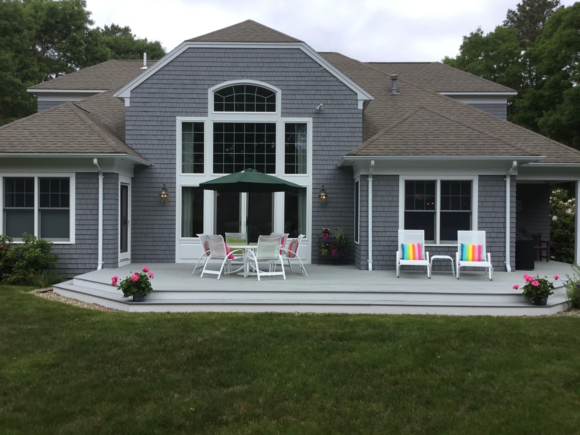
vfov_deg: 45.4
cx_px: 290
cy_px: 218
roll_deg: +0.6
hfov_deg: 58.4
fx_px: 519
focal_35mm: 31
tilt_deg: -0.4
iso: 25
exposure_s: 1/1253
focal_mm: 3.3
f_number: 2.4
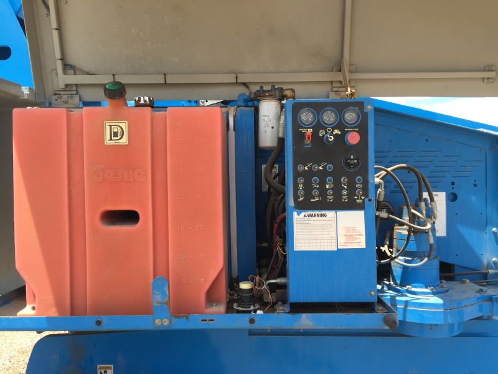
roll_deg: -1.0
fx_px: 417
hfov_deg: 61.7
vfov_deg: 48.2
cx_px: 249
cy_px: 187
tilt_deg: -0.1
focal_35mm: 29
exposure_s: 1/682
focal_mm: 4.15
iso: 32
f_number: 2.2
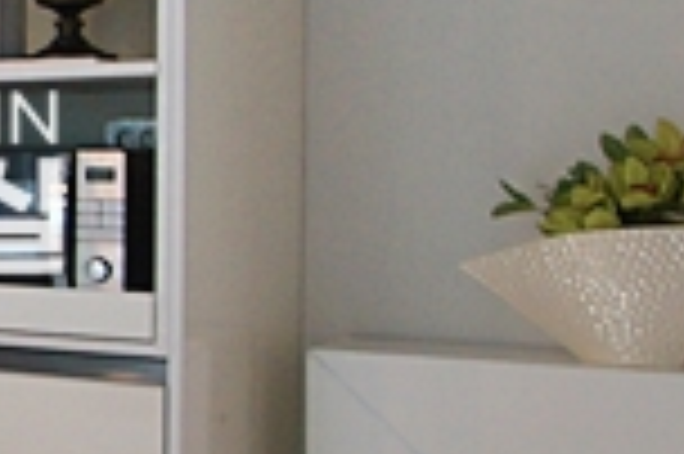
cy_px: 148
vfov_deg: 17.2
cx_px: -495
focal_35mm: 79
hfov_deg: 19.9
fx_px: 1499
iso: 800
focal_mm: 10
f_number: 4
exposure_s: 1/200
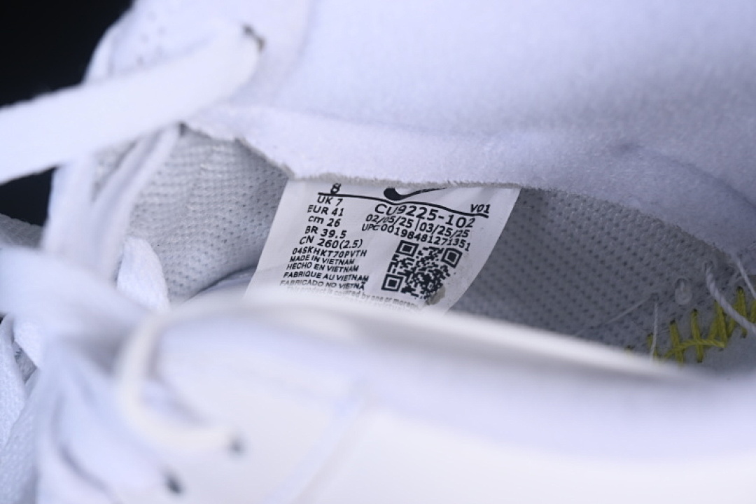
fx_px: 1575
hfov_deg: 27.0
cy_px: 252
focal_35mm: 75
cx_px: 378
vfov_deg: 18.2
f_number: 7.1
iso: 160
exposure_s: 1/100
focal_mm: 50
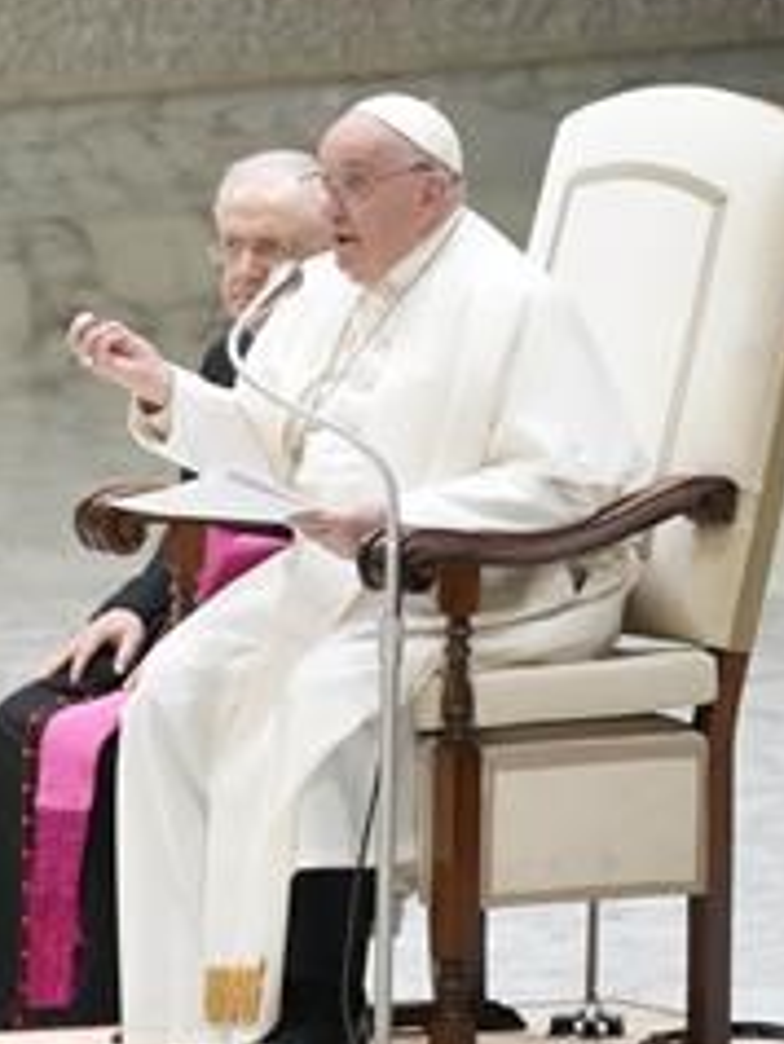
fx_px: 22176
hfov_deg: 2.0
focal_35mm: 735
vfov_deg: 2.7
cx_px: -203
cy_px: 390
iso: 6400
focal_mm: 279
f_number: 5.6
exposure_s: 1/400
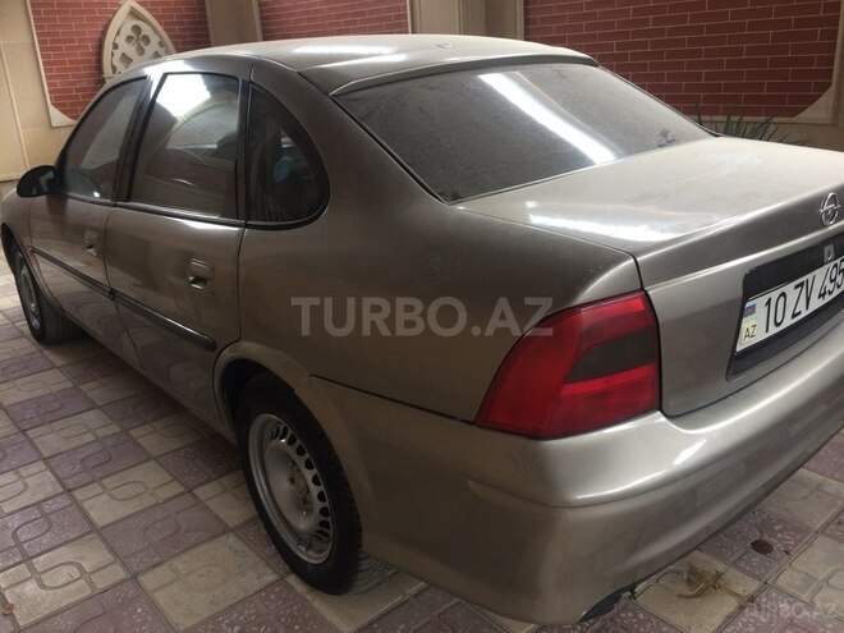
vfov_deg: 48.2
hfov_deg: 61.7
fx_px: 707
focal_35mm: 29
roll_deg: +4.0
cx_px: 422
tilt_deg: -22.5
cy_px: 316
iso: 64
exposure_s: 1/100
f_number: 2.2
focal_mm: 4.15
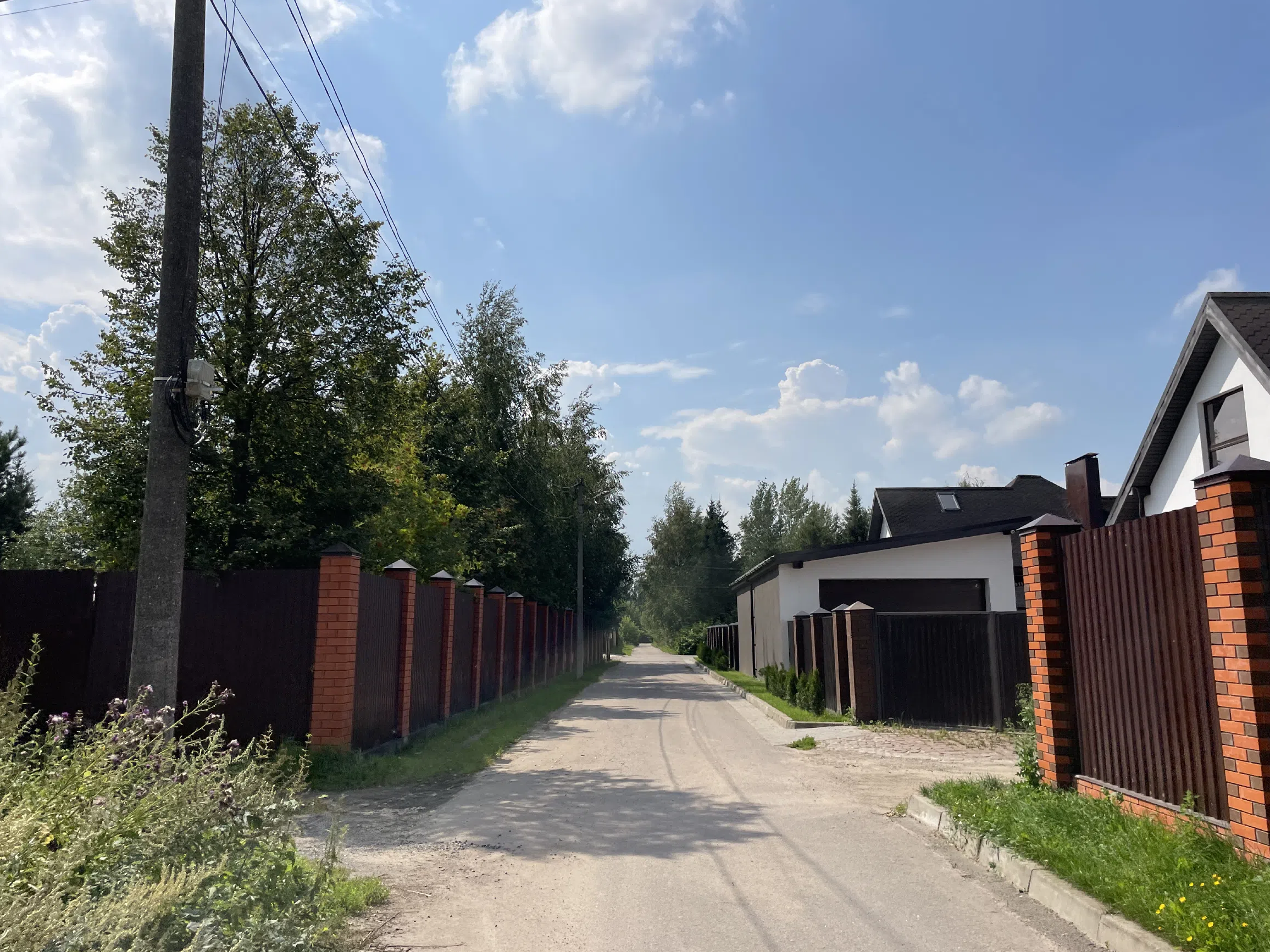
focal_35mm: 27
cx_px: 624
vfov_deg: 51.3
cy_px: 481
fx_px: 991
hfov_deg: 65.3
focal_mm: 4.2
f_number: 1.6
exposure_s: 1/6494
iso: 32
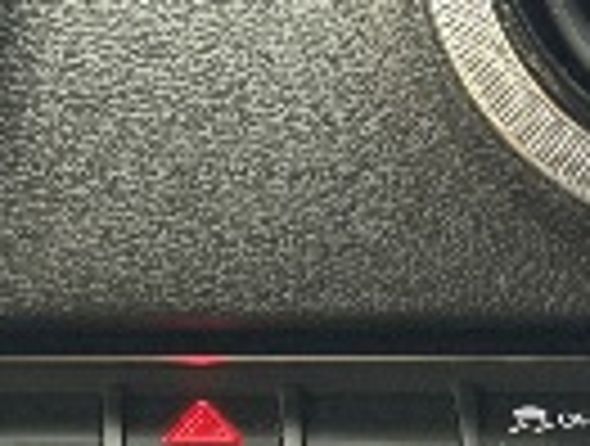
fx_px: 2598
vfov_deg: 9.6
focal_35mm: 152
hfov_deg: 12.9
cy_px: 644
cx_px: 207
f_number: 1.78
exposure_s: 1/20
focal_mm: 6.76
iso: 640
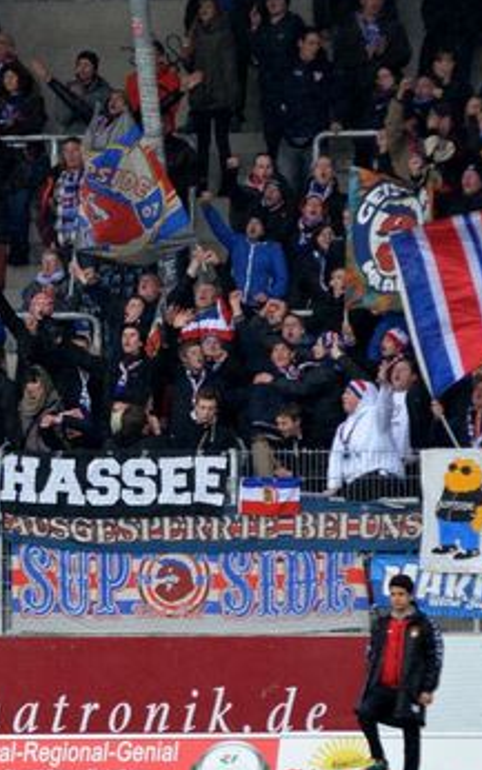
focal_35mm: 502
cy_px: 397
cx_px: 224
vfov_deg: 4.2
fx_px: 10547
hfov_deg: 2.6
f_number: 4
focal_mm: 200
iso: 1250
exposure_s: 1/1000
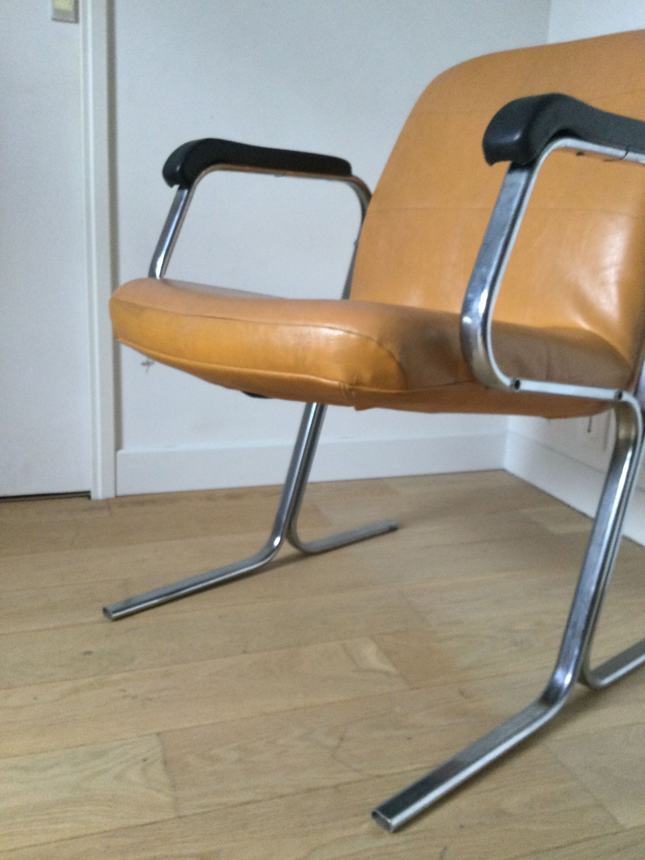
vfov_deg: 58.4
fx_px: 770
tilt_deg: -16.4
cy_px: 430
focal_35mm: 31
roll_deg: -1.5
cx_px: 322
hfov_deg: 45.4
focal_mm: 3.3
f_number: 2.4
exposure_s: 1/33
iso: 160
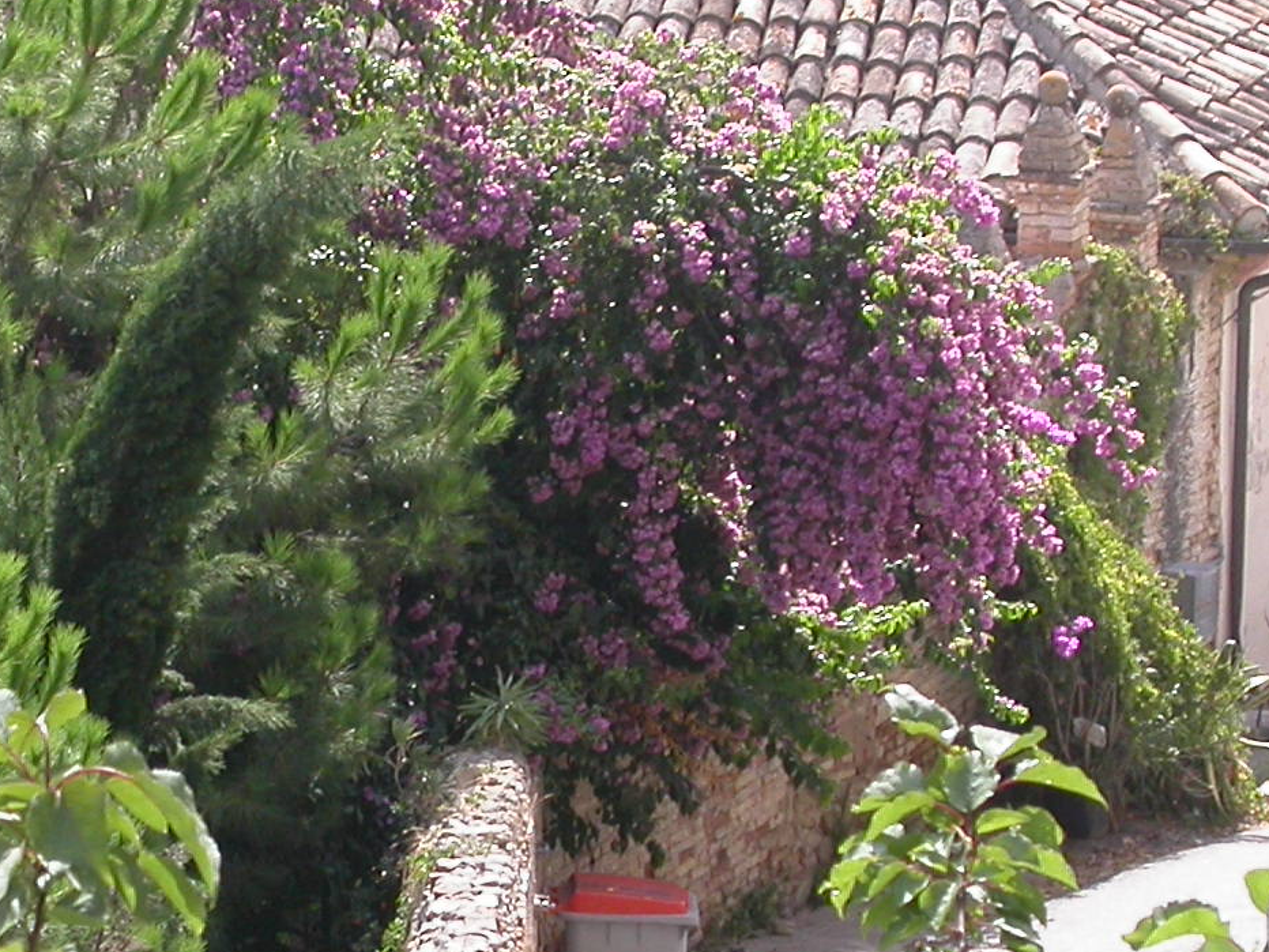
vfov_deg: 6.2
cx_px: 231
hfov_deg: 8.3
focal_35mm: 239
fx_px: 8762
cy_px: 477
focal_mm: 20.4
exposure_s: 1/238
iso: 100
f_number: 5
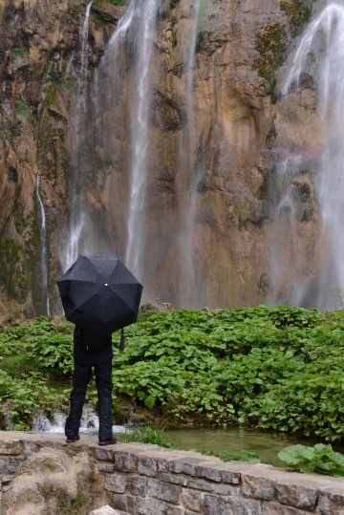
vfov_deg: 41.1
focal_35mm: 48
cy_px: 258
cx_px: 172
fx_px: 687
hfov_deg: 28.1
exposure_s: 1/60
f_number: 8
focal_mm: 48
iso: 640
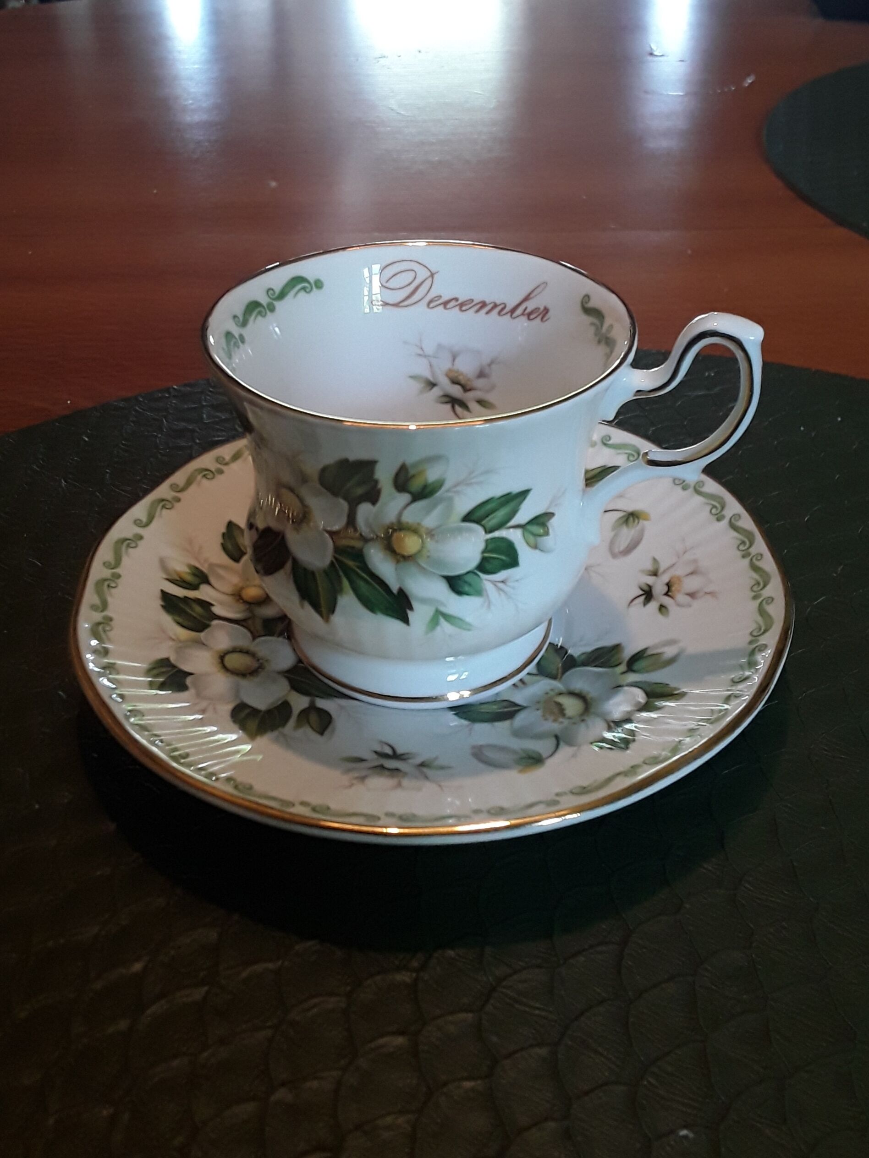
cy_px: 579
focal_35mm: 27
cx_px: 434
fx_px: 904
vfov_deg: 65.3
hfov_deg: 51.4
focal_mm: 2.91
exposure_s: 1/33
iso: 125
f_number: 1.9
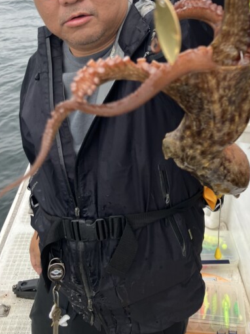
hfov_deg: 32.7
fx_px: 424
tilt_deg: -15.6
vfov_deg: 41.4
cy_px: 76
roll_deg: +2.5
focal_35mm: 44
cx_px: 157
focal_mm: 3.99
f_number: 1.8
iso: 40
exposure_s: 1/121
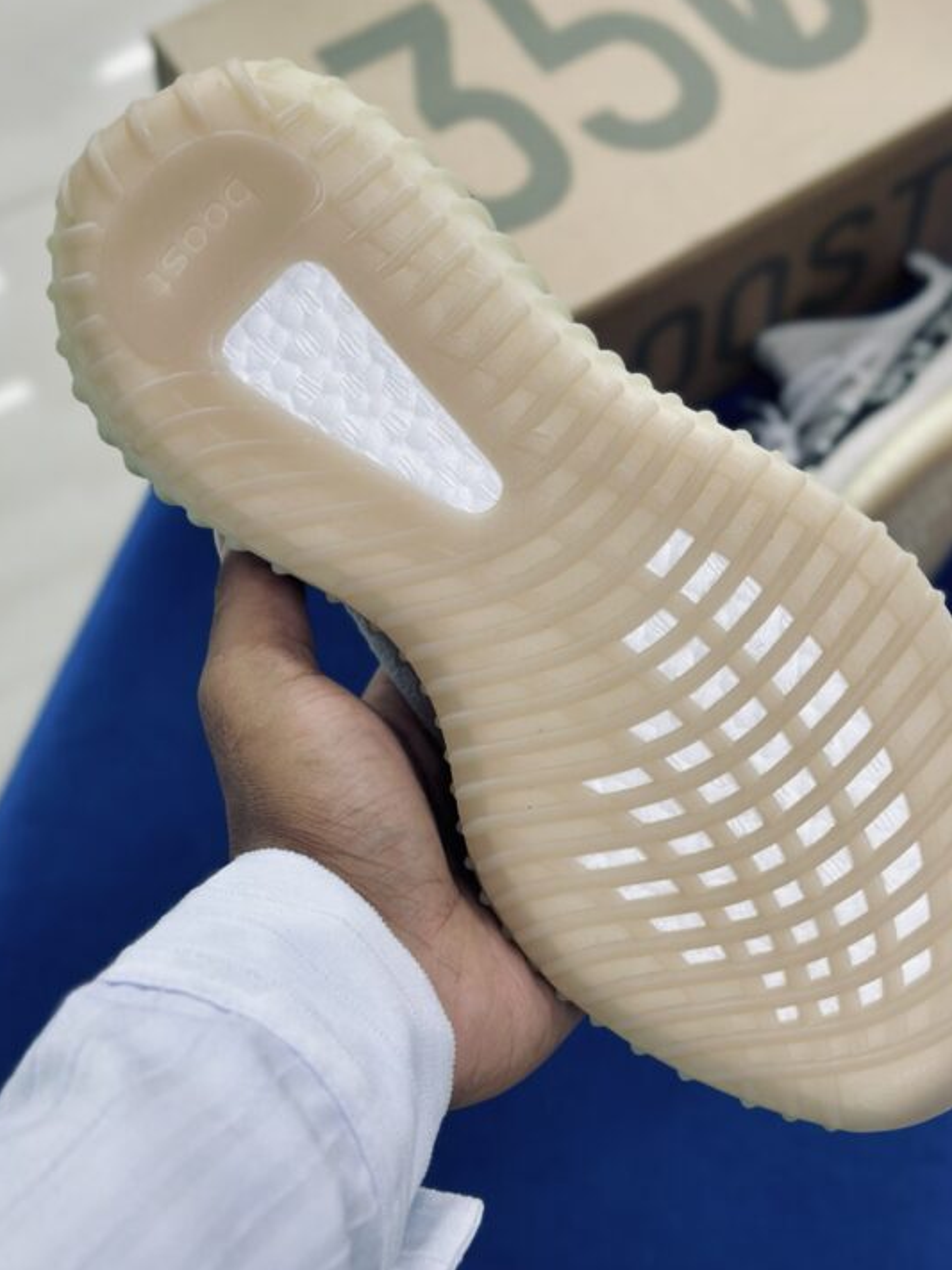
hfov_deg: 23.2
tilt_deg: -58.6
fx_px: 2311
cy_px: 619
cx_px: 579
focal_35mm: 63
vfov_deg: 30.7
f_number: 1.78
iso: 64
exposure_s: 1/100
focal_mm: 6.86
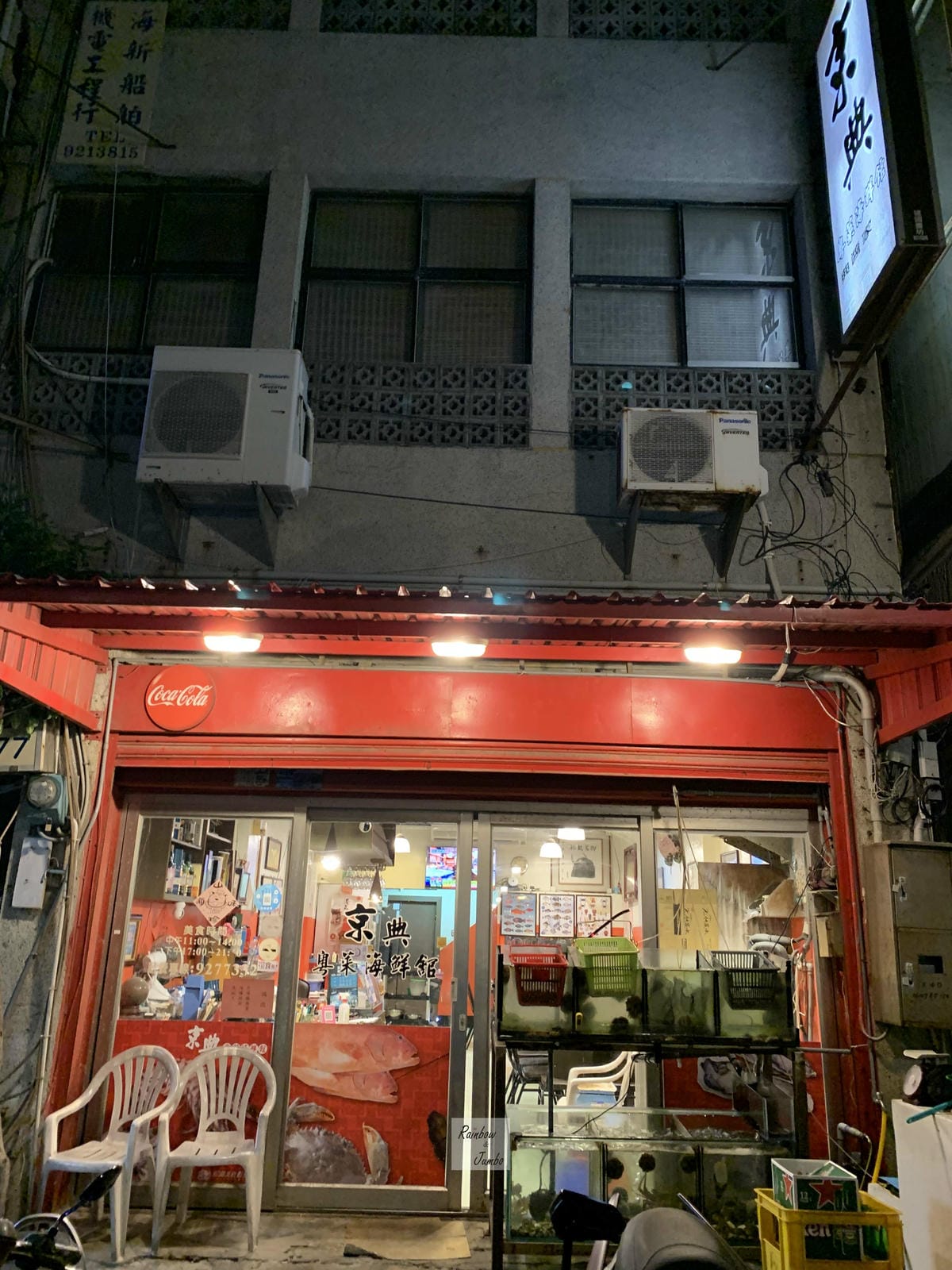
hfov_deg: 53.1
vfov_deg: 67.3
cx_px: 476
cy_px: 635
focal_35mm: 26
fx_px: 953
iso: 500
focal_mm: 4.25
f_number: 1.8
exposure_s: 1/30
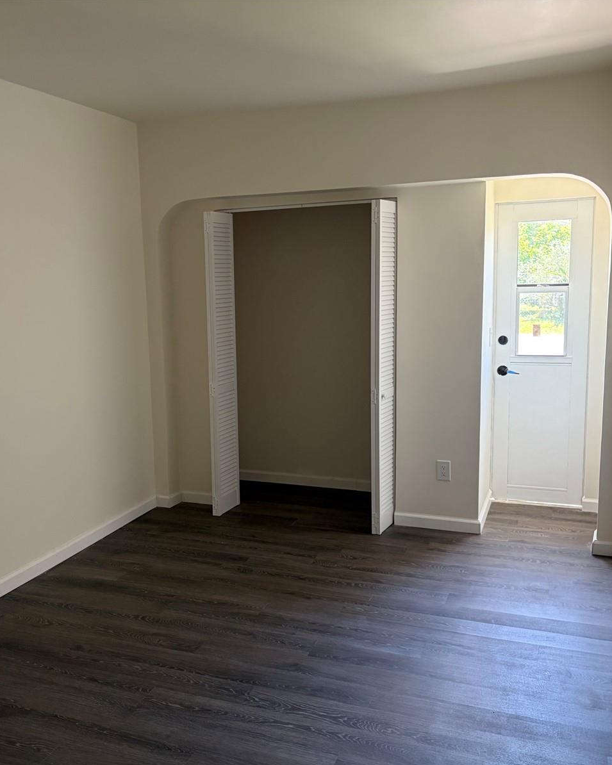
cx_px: 230
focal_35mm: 34
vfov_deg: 52.8
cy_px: 382
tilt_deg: -4.4
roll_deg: +1.4
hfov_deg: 43.0
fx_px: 770
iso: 160
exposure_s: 1/60
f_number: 1.6
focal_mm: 5.96
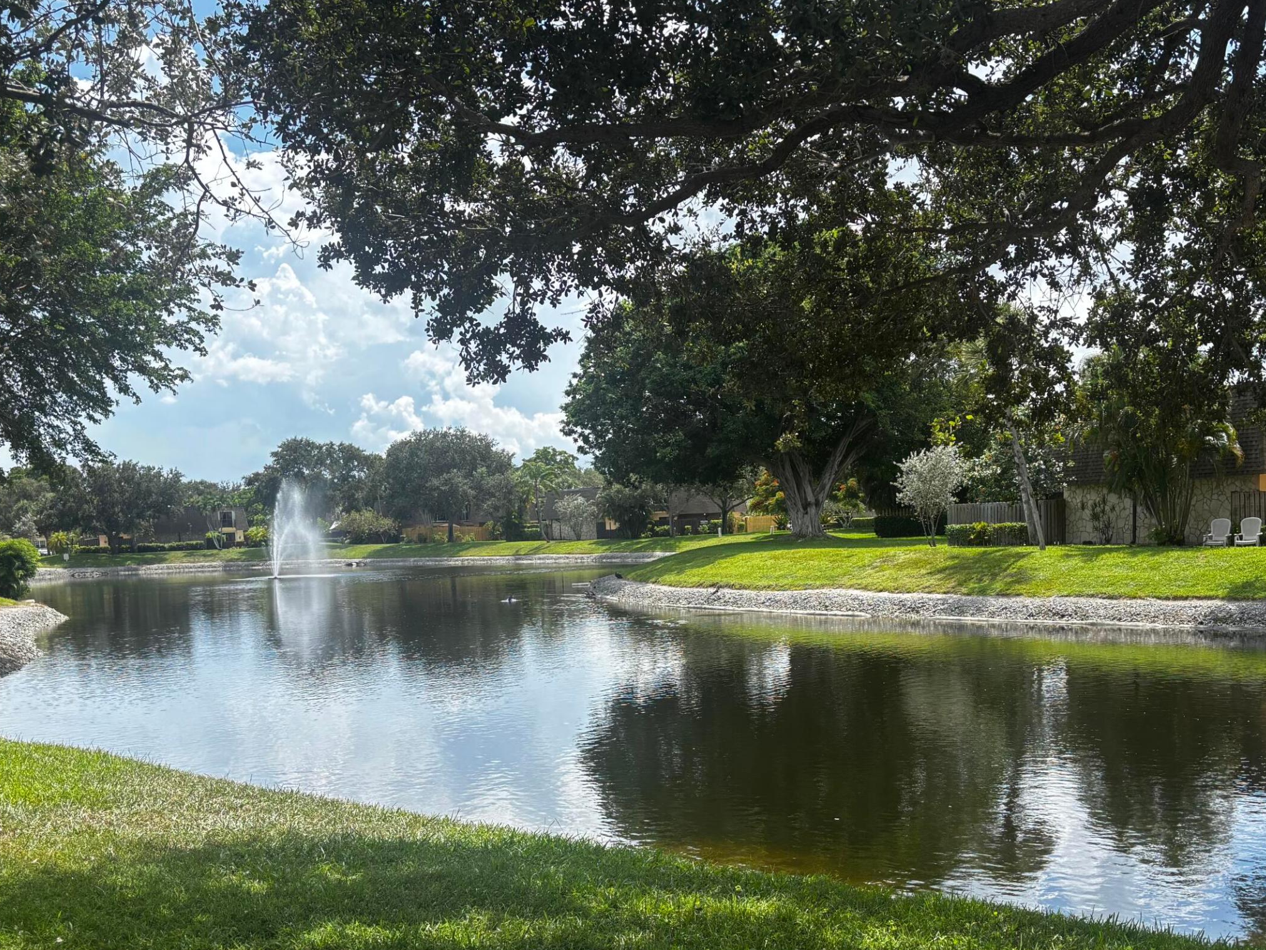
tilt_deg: -3.8
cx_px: 672
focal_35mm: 37
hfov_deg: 50.1
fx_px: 1353
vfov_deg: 38.3
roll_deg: +2.3
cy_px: 623
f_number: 1.6
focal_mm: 5.96
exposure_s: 1/1695
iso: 50
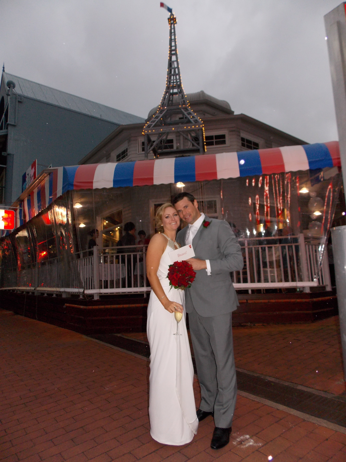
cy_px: 231
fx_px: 307
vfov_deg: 73.9
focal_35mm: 23
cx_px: 173
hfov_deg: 58.9
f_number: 3.1
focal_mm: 4
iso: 200
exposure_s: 1/30
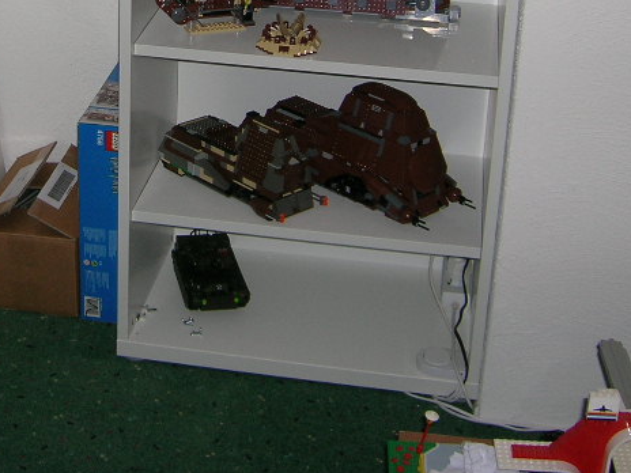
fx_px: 1367
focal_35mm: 75
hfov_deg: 25.7
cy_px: -45
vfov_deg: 18.9
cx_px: 156
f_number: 2.9
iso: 50
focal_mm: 5.7
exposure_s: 1/60.1
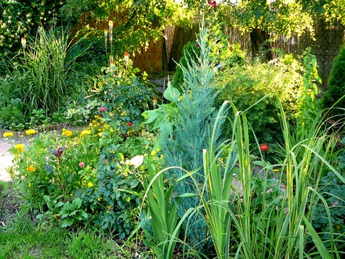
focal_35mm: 35
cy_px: 130
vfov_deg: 40.7
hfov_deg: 52.6
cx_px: 172
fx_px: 349
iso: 100
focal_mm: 5.2
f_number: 2.8
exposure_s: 1/60
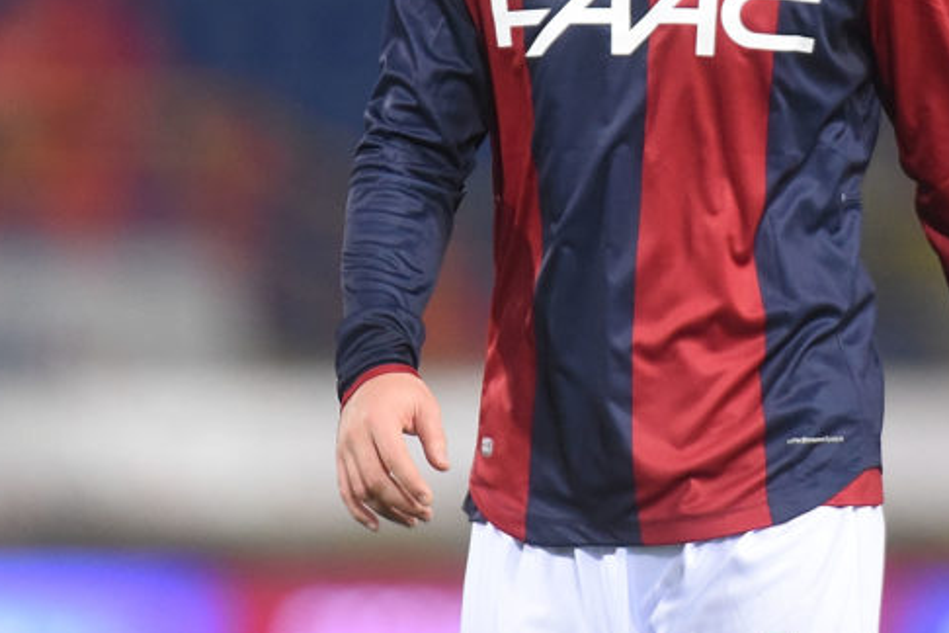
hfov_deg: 2.0
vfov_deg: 1.3
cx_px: 738
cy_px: 2
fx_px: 27809
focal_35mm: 1055
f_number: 4
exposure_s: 1/1000
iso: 4500
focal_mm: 500
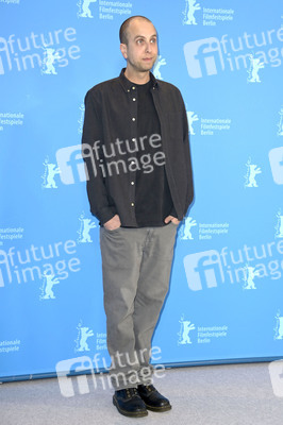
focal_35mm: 70
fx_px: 827
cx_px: 142
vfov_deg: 28.9
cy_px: 212
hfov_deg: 19.4
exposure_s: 1/250
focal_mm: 70
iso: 1000
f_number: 5.6
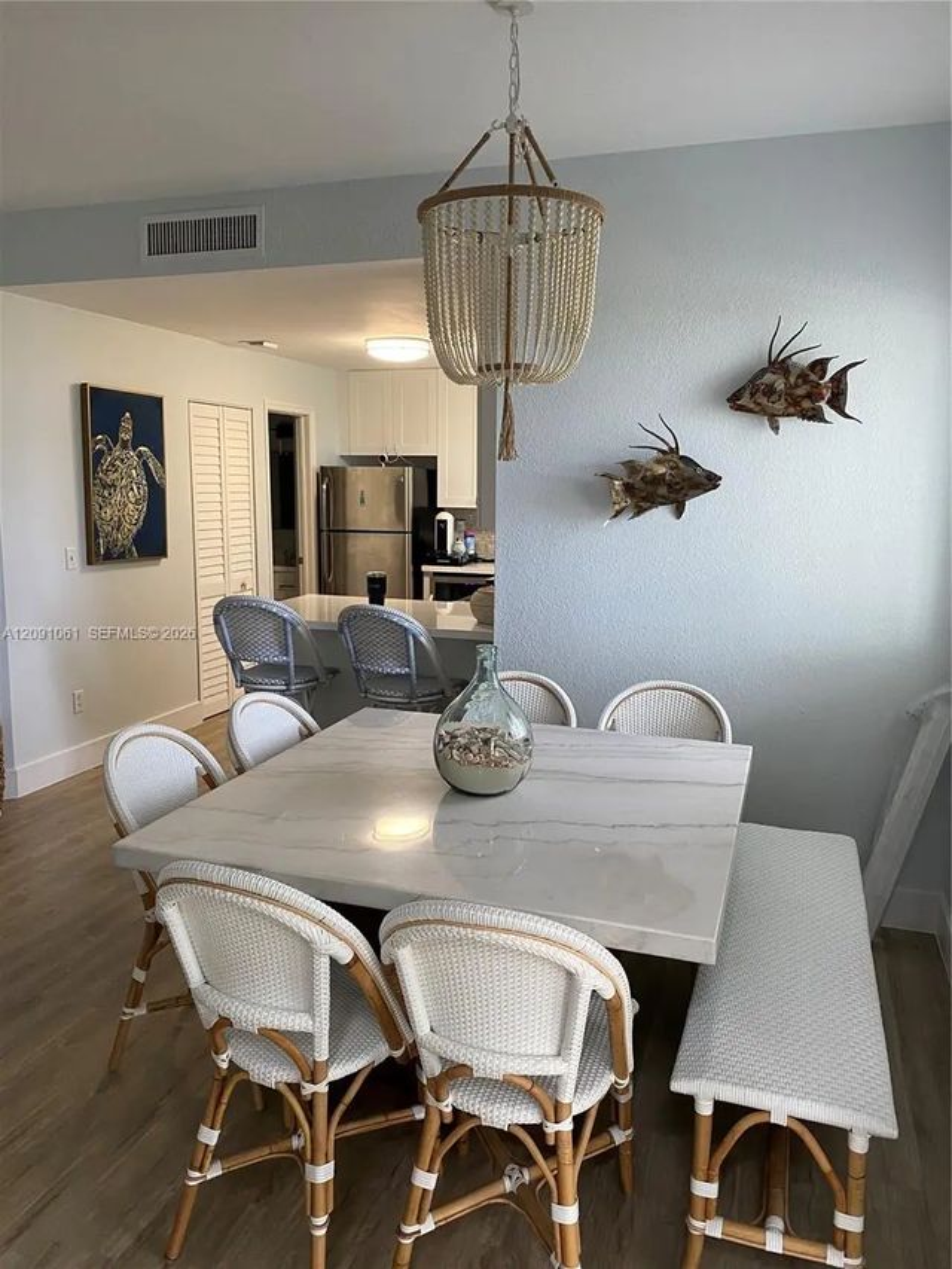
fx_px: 953
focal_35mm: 26
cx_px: 476
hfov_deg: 53.1
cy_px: 634
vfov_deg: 67.3
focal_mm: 4.25
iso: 100
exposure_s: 1/60
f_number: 1.8
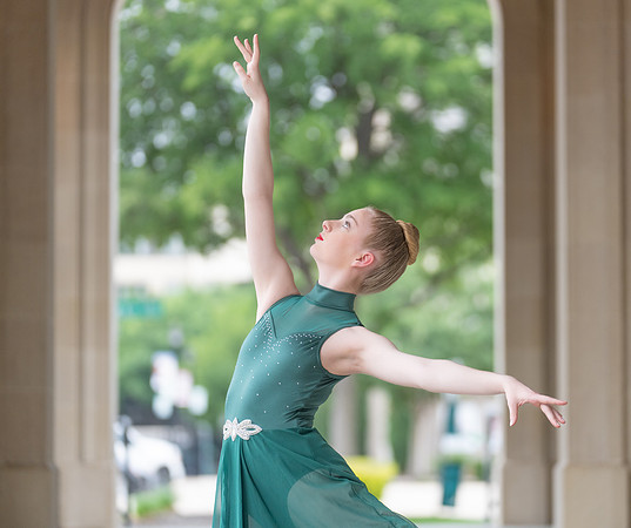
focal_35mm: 154
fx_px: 2932
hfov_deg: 12.3
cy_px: 264
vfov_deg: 10.3
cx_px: 337
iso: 400
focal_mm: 131
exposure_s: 1/320
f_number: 2.8
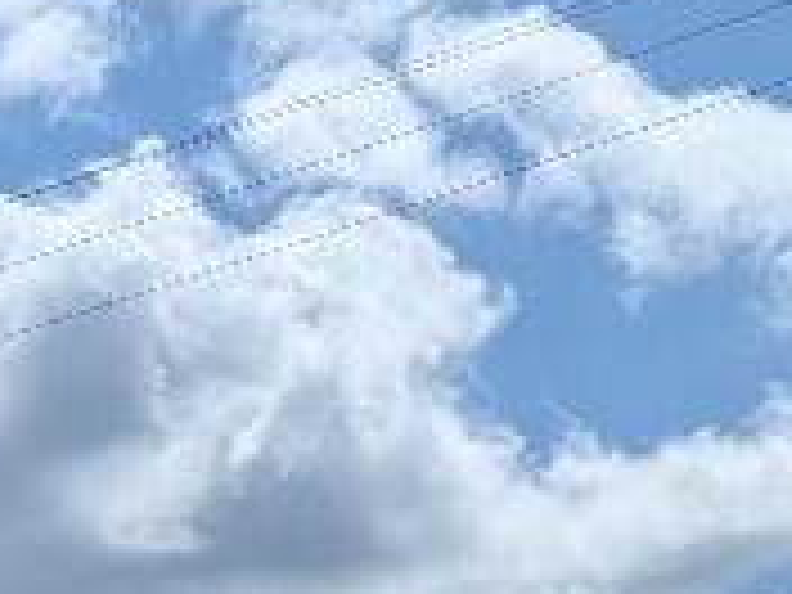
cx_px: -648
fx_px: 3203
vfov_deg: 9.0
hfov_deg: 12.8
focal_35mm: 140
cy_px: 1631
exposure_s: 1/2336
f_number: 1.68
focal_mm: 6.9
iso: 20
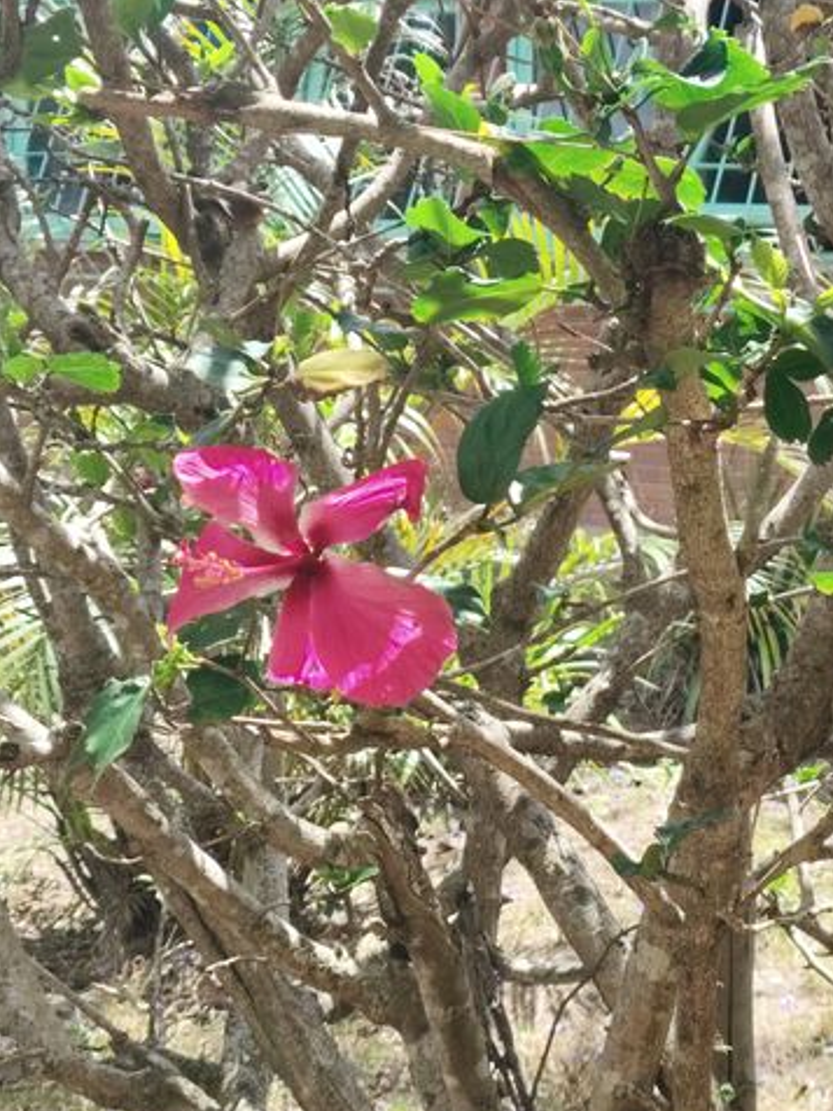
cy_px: 539
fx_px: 2695
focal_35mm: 84
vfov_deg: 23.3
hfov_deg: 17.5
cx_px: 621
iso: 50
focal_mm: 4.71
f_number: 1.79
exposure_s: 1/291
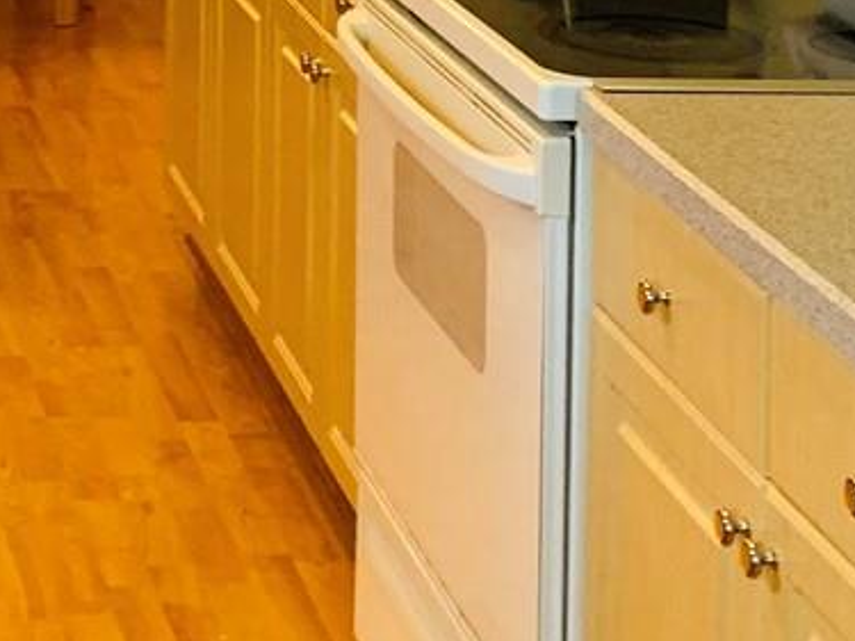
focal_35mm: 111
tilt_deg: -1.5
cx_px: -264
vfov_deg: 12.2
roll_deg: -0.6
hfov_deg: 16.7
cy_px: -536
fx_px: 2741
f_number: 1.8
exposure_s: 1/60
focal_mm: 4.25
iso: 100
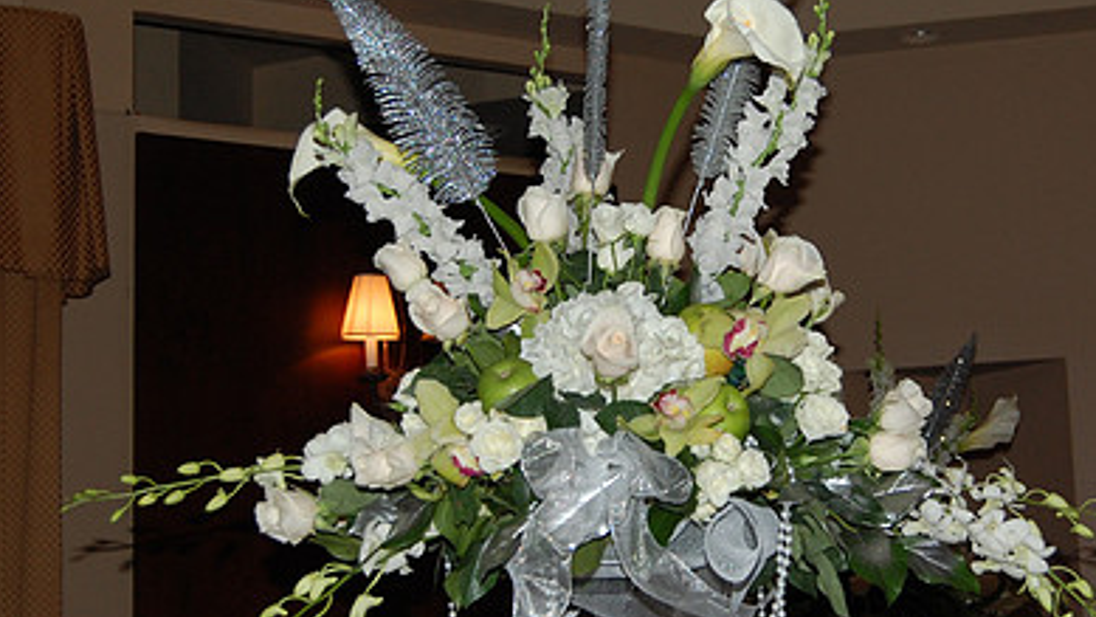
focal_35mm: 75
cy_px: 347
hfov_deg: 28.2
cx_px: 642
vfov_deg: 16.1
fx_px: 2180
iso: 400
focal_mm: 32
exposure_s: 1/60
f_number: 4.5
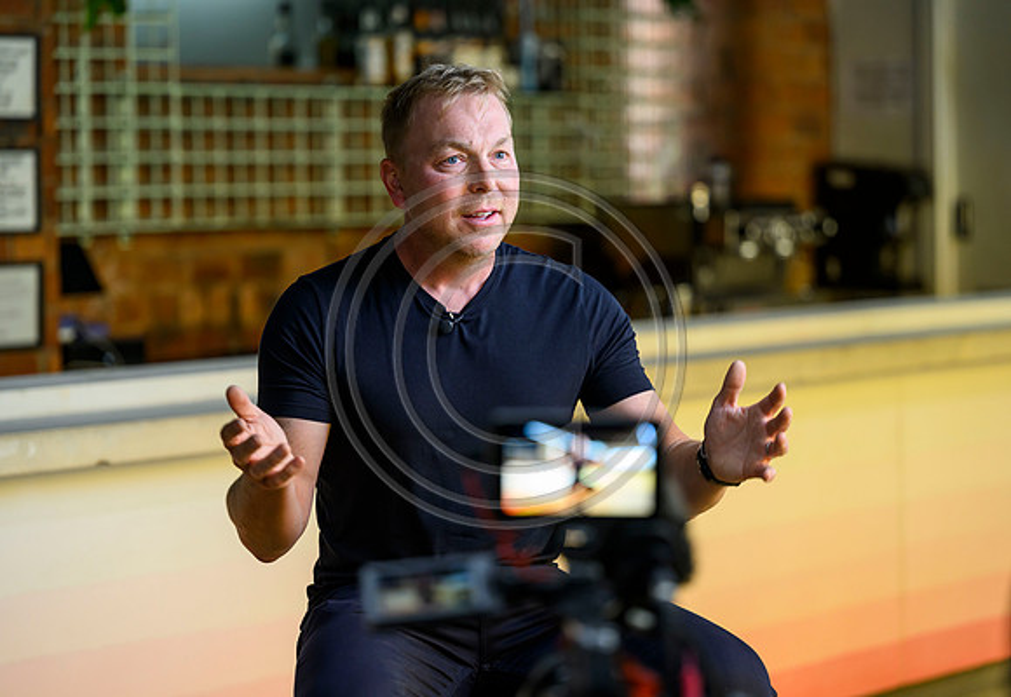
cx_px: 523
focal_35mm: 126
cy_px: 349
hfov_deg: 16.1
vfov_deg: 11.1
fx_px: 3573
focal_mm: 120
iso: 1000
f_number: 2.8
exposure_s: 1/250
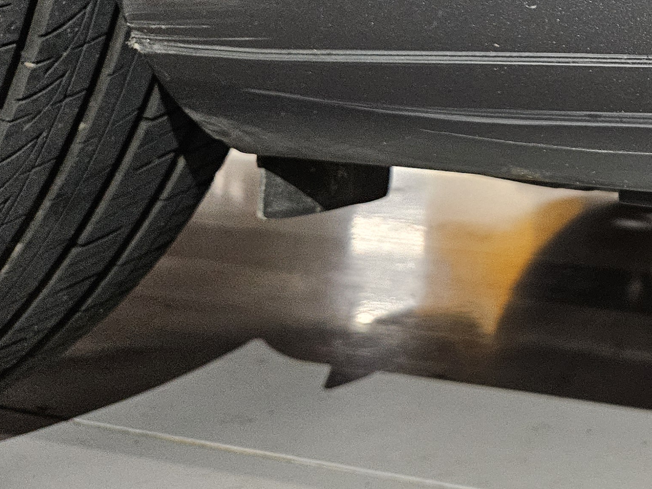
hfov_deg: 27.3
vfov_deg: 23.7
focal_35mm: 60
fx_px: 1130
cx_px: 834
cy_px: 45
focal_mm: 5.4
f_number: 1.8
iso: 640
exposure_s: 1/60
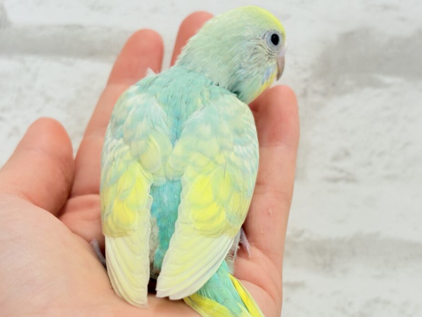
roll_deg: -1.6
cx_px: 222
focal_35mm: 67
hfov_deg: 29.0
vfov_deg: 21.9
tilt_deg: -3.6
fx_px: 817
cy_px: 160
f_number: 1.6
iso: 64
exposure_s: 1/100
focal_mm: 5.96
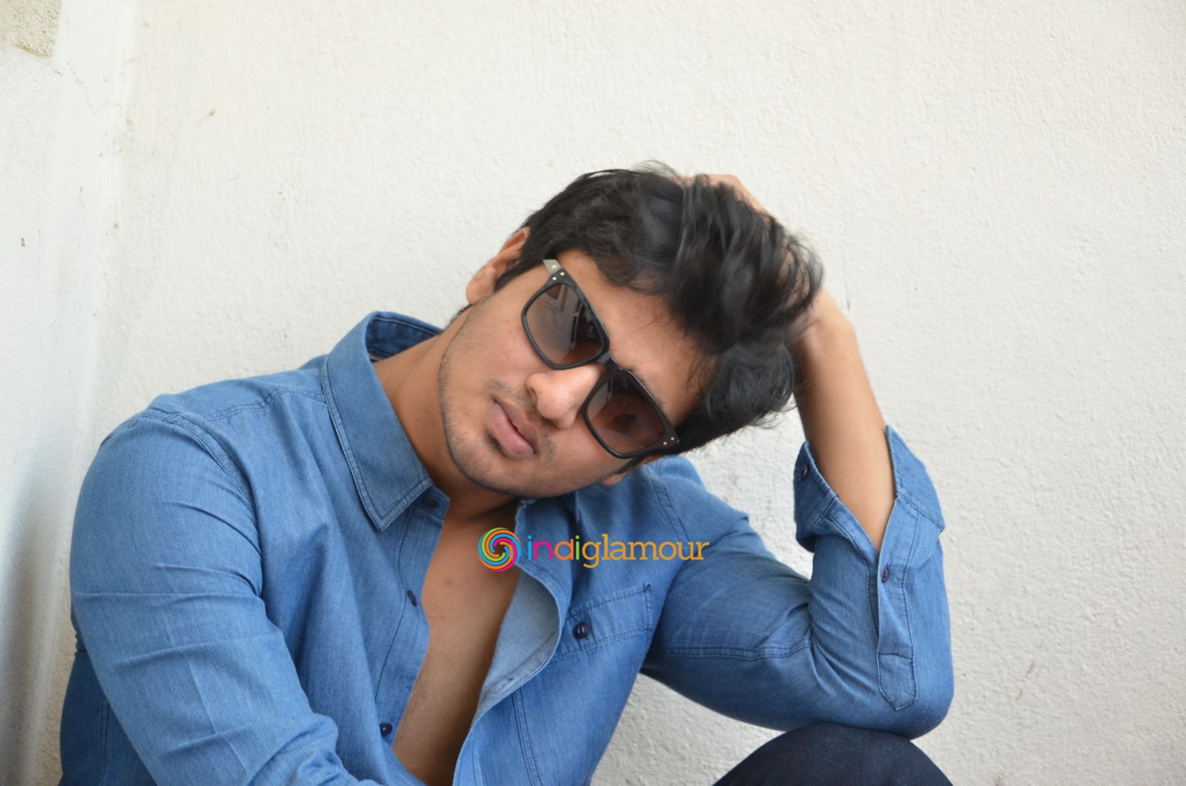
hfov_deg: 18.2
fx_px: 3699
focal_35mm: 112
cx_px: 593
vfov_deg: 12.1
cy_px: 393
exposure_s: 1/125
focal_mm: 75
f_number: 5.6
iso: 500
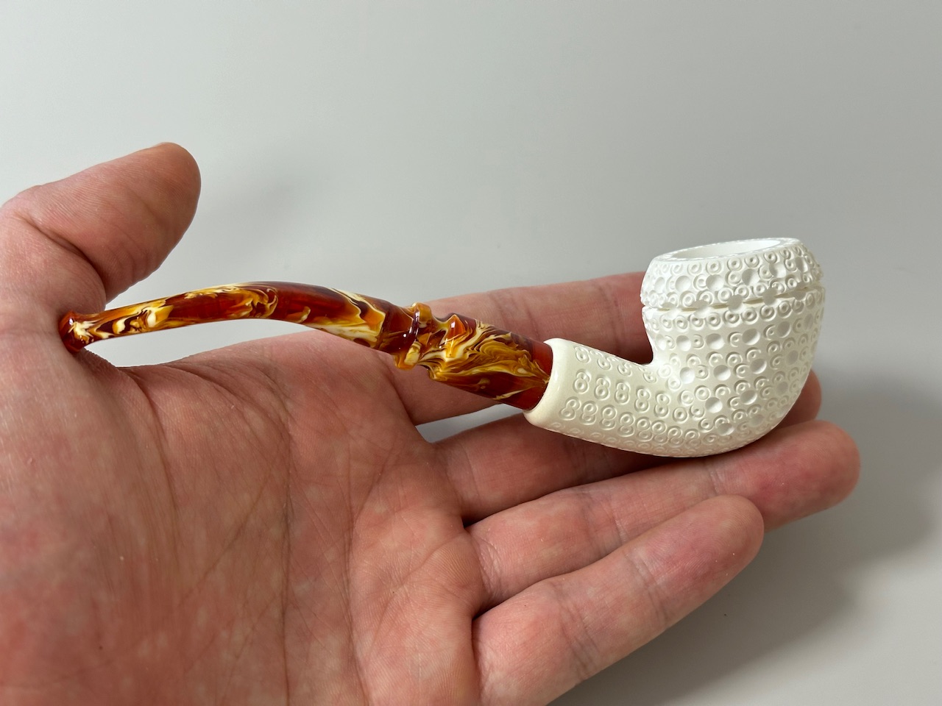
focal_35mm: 48
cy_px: 353
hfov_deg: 39.7
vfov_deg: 30.3
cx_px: 471
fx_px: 1306
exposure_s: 1/88
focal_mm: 6.86
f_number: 1.78
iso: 80
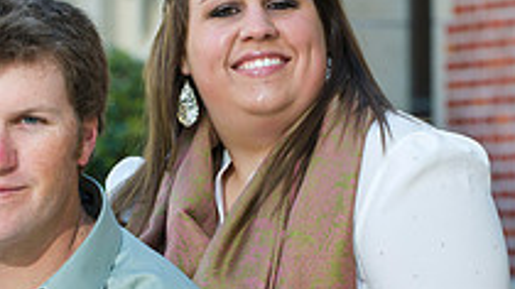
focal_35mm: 336
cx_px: 277
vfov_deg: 3.6
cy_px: 257
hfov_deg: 6.4
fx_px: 4587
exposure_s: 1/100
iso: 400
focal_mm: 116
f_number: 5
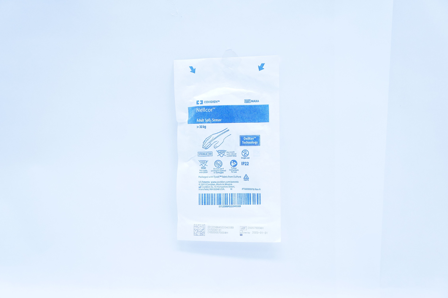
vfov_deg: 34.1
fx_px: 485
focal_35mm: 39
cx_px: 224
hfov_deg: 49.6
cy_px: 149
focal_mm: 26
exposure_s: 1/200
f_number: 4.5
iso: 800
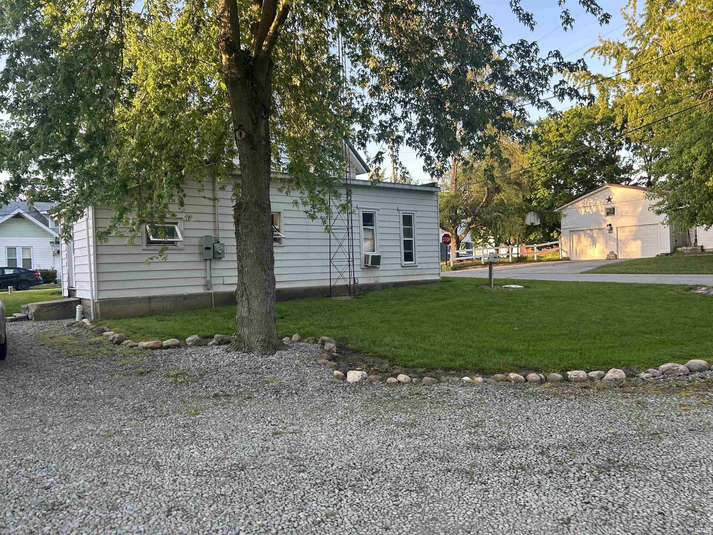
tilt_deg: -0.2
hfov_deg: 67.3
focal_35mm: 26
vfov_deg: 53.1
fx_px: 536
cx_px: 356
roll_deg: +1.9
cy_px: 268
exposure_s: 1/138
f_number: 1.5
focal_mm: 5.7
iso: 50
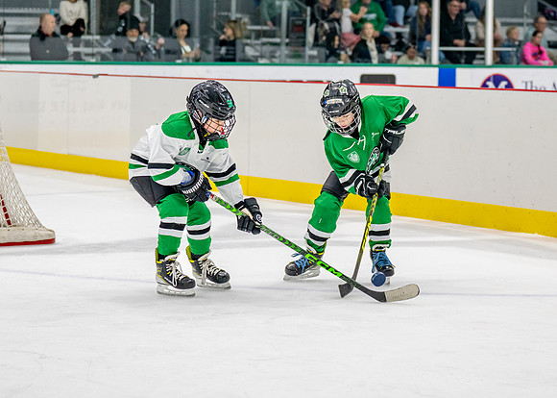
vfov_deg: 10.7
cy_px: 158
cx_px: 308
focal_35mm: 135
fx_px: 2129
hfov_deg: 14.9
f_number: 2.8
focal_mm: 70
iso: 1000
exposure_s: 1/1250
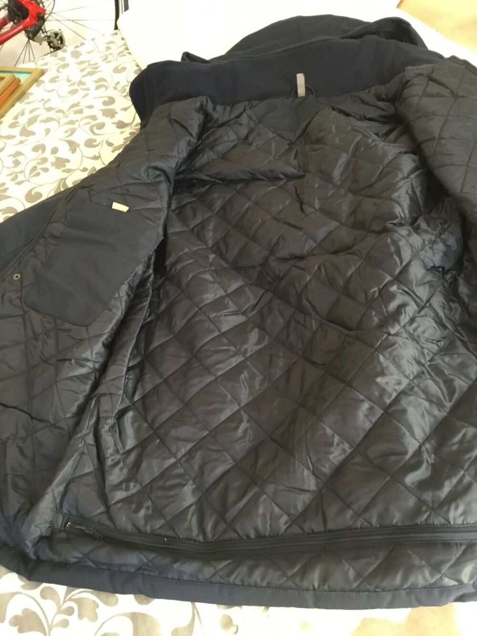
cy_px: 318
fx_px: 569
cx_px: 238
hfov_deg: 45.4
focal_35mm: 31
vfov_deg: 58.3
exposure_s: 1/33
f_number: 2.4
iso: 160
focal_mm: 3.3
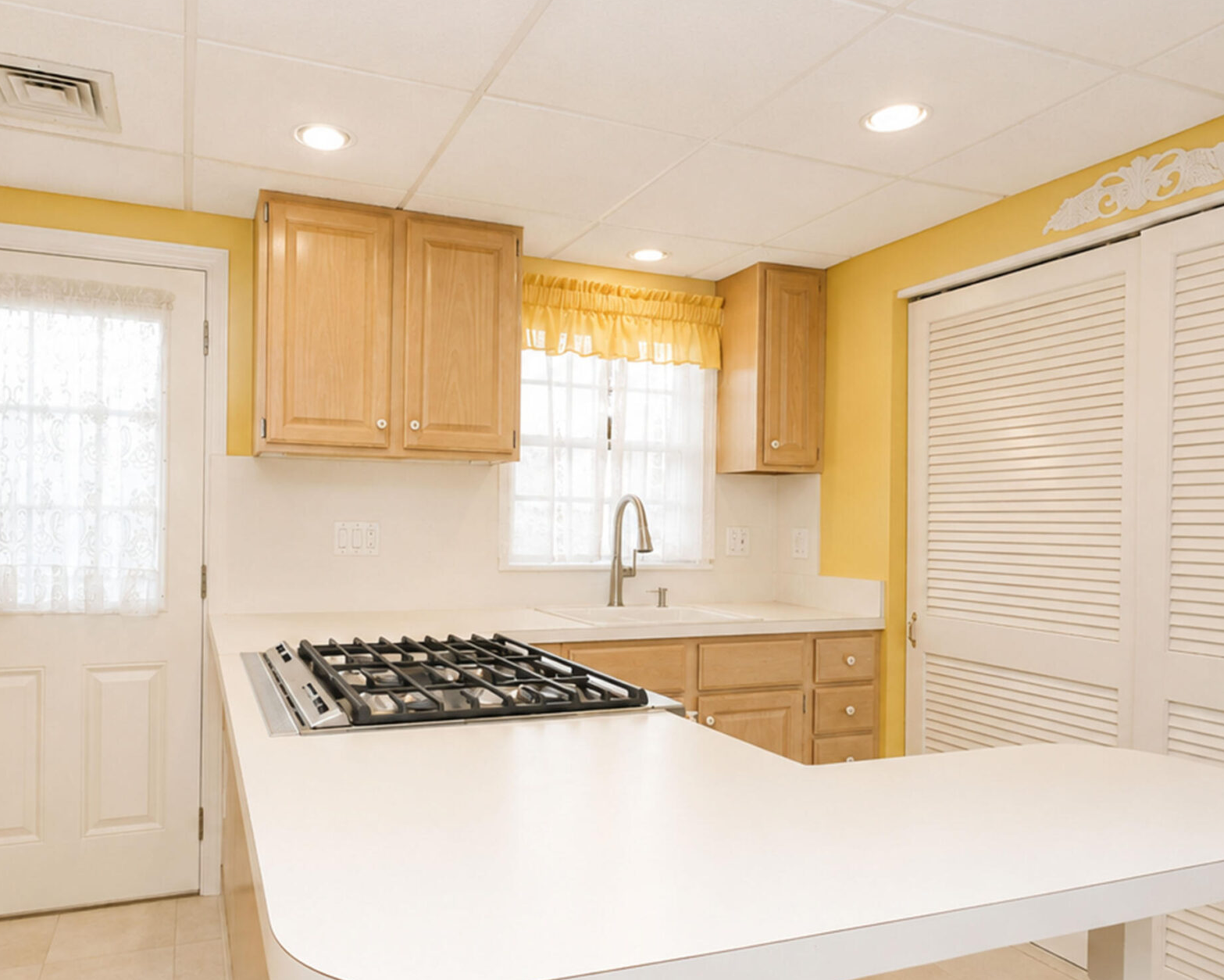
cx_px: 503
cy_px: 518
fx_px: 833
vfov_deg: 60.8
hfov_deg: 72.0
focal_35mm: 23
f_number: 10
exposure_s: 1/80
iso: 1600
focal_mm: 10
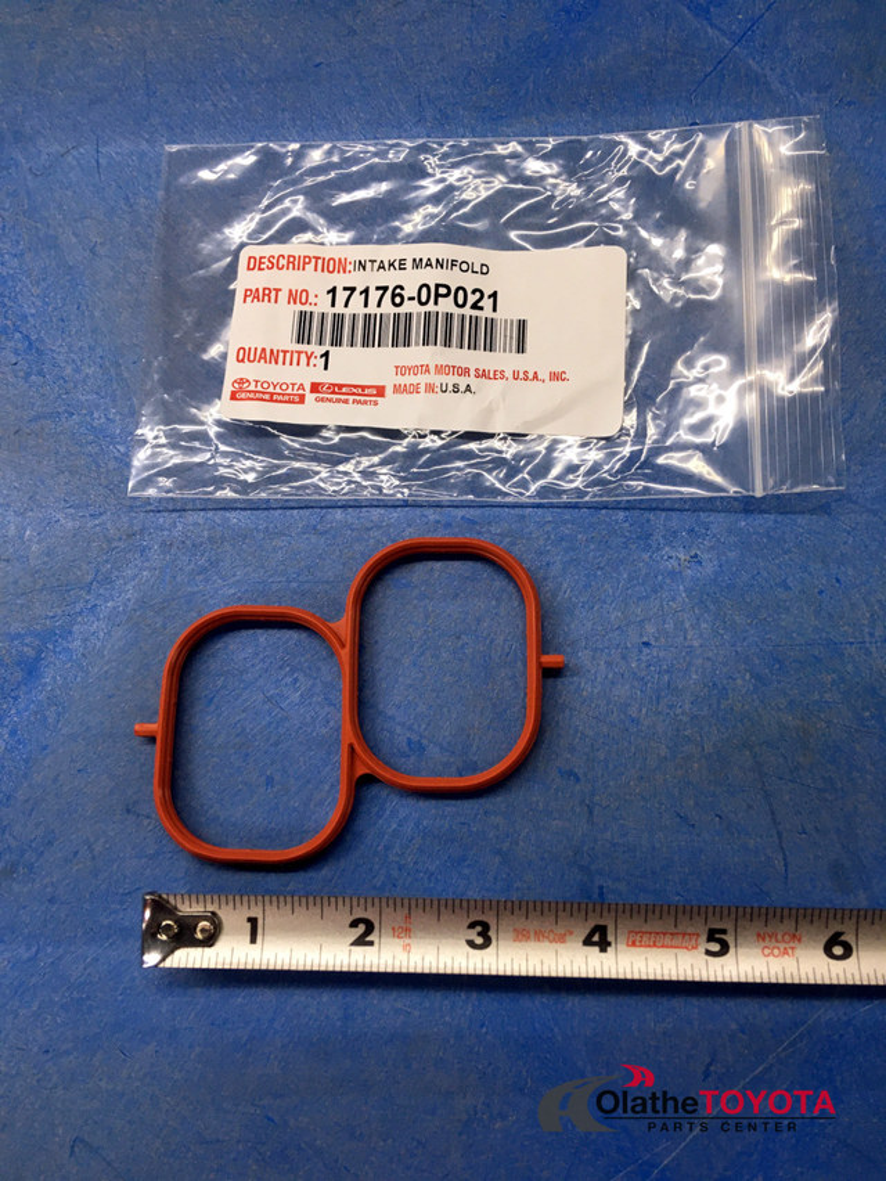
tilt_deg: -78.0
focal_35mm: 29
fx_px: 989
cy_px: 590
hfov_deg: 48.2
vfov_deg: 61.7
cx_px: 443
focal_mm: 4.15
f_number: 2.2
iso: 32
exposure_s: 1/30
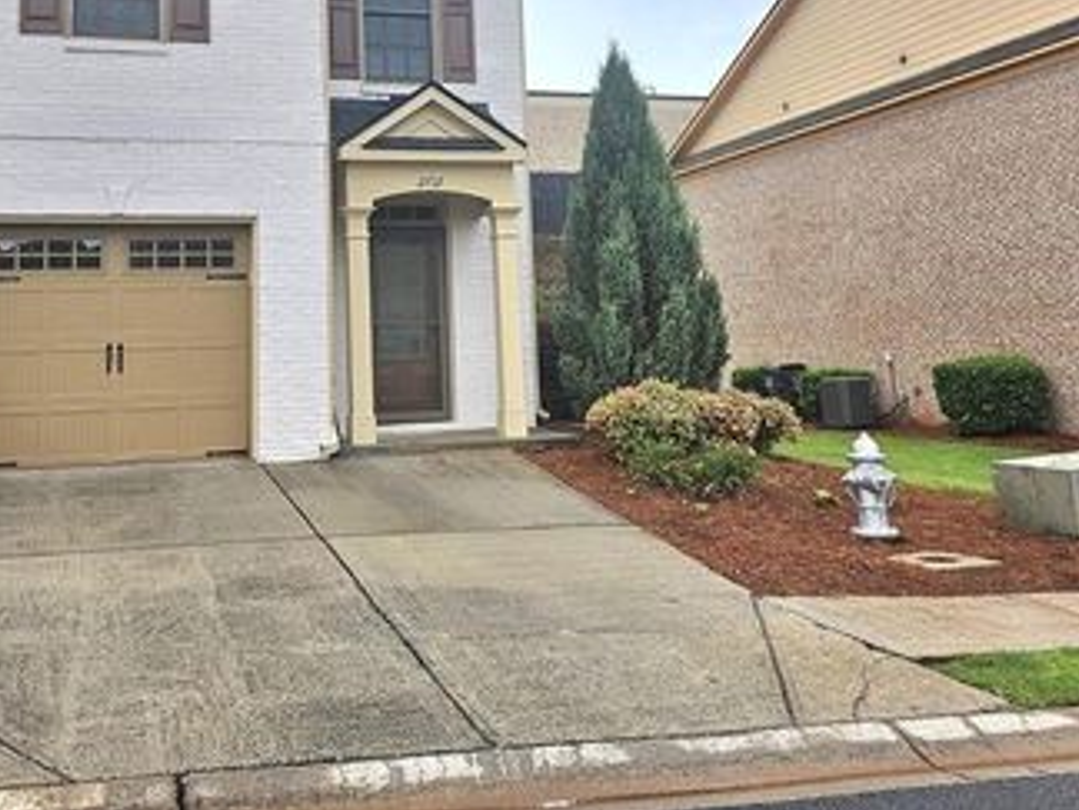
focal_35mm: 37
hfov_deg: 49.8
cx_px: 423
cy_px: 192
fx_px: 1153
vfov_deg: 37.6
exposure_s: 1/303
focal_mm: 5
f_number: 1.8
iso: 50
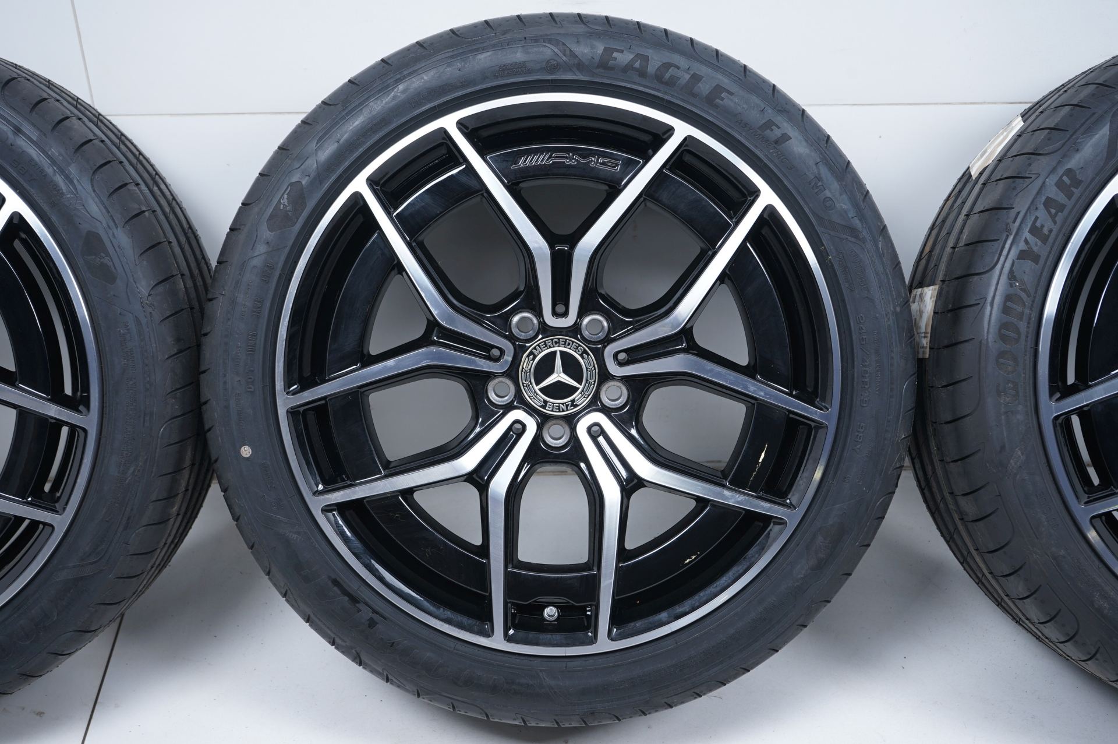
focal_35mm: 48
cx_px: 559
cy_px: 372
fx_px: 1489
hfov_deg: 41.1
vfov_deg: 28.0
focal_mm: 48
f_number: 7.1
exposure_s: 1/125
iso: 250
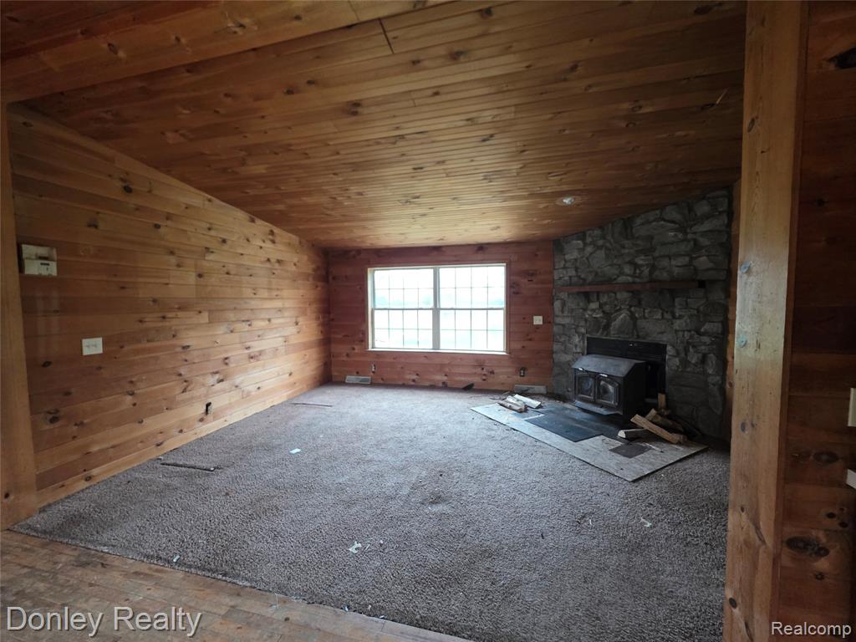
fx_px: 321
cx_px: 428
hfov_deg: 106.2
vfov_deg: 89.9
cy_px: 321
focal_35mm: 13
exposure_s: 1/60
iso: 640
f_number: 1.9
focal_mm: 2.2
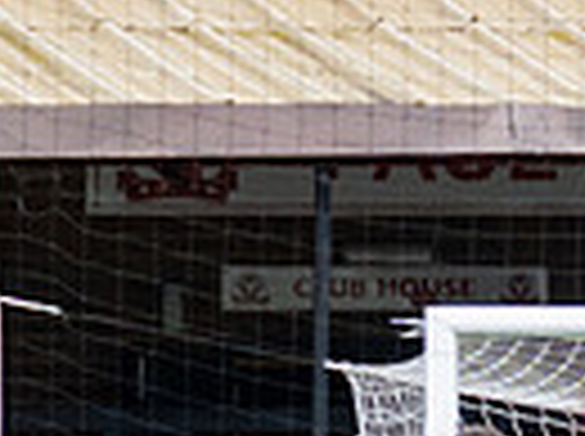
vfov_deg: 0.8
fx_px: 30988
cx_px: 925
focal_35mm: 1837
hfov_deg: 1.1
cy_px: 598
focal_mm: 200
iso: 800
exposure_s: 1/1250
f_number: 4
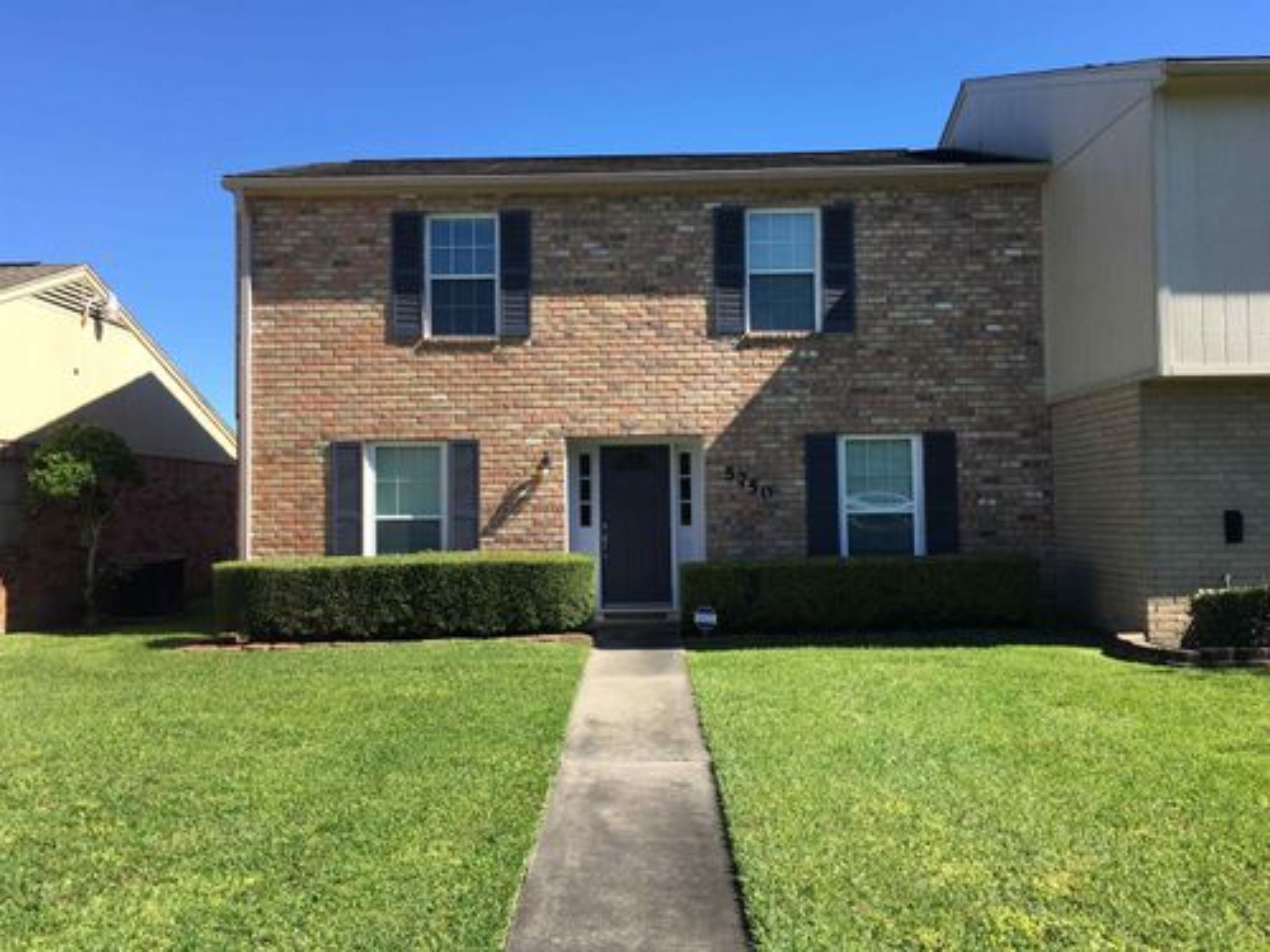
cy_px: 476
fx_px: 1064
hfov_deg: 61.7
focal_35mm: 29
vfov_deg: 48.2
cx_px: 635
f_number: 2.2
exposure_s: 1/761
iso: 25
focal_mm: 4.15
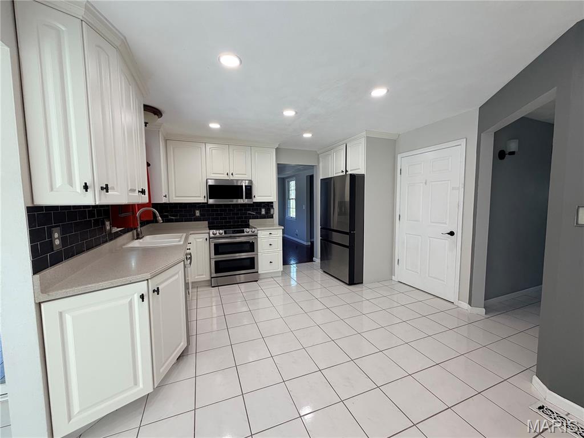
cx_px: 292
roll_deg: +1.3
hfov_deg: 102.1
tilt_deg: -4.8
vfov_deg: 85.7
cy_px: 219
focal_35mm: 14
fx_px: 236
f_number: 2.2
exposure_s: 1/120
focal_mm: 2.22
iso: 100
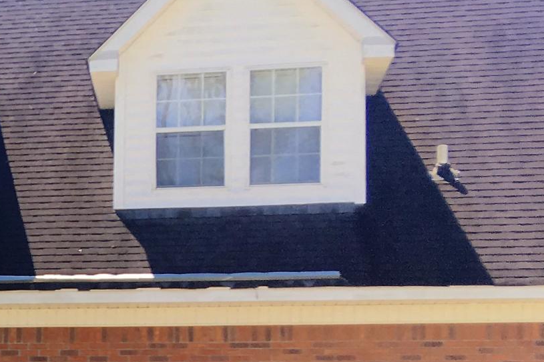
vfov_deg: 12.1
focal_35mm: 111
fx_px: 1677
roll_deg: -1.5
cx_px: -300
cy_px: 427
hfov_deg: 16.6
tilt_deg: +2.8
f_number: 2.2
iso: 25
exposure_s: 1/490
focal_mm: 4.15
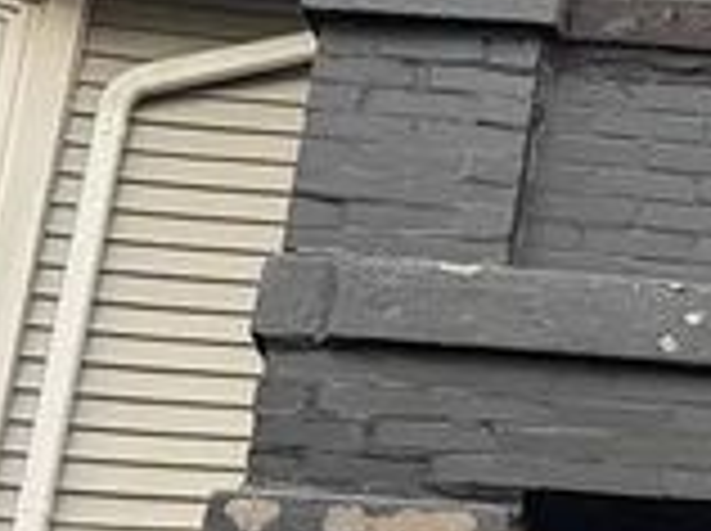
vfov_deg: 9.4
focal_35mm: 156
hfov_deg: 11.1
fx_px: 3199
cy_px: 644
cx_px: 1593
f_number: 1.78
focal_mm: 6.76
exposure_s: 1/60
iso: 320
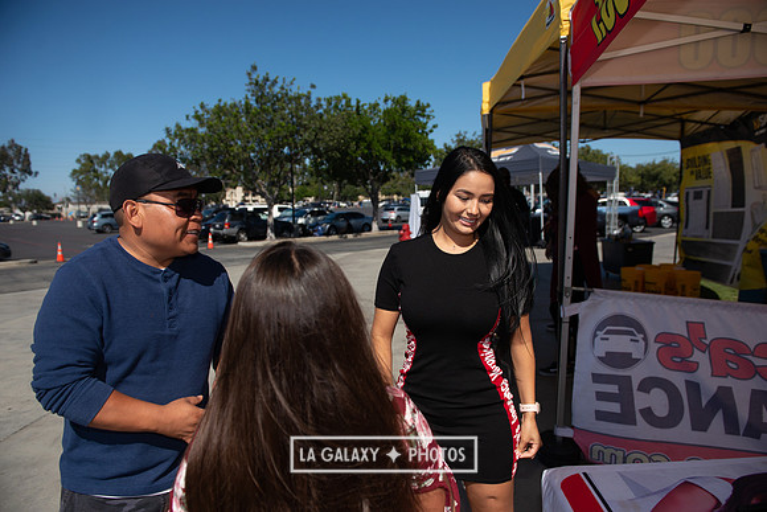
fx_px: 511
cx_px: 384
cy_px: 256
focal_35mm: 24
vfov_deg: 53.2
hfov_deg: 73.7
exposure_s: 1/4000
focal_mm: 24
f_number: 4
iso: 200
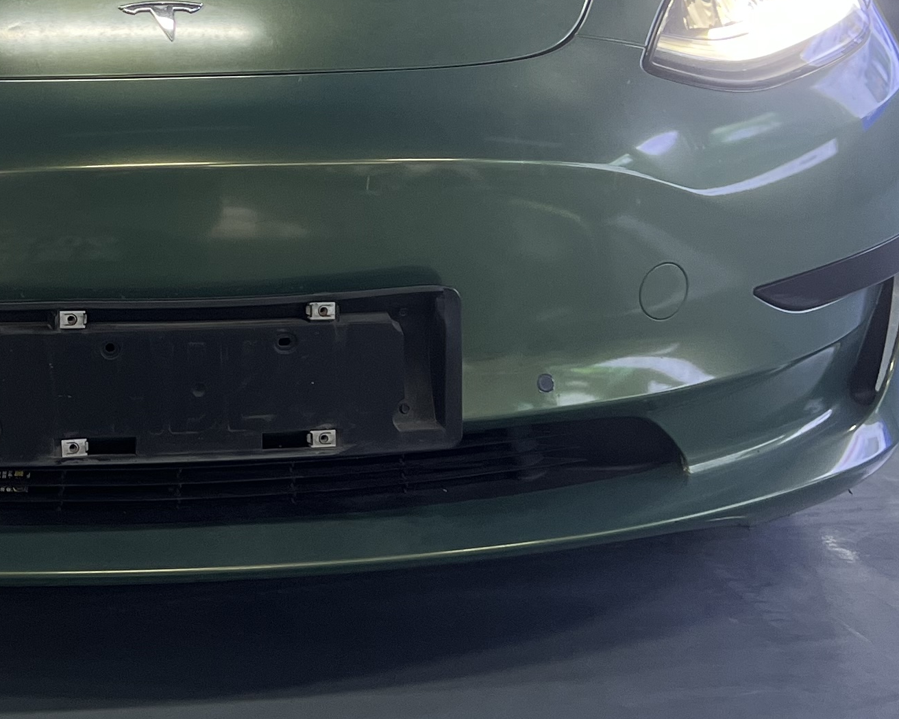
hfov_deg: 23.4
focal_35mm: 78
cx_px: 3
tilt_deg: -6.7
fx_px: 2075
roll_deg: +0.1
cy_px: 95
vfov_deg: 19.4
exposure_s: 1/100
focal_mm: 5.7
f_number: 1.5
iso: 125
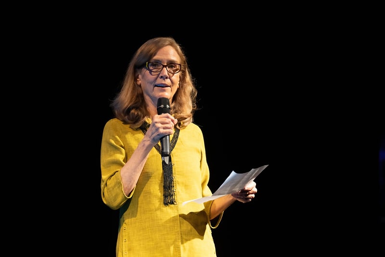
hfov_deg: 7.4
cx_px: 192
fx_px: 2994
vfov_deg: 4.9
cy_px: 128
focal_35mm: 280
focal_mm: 280
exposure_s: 1/200
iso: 6400
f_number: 4
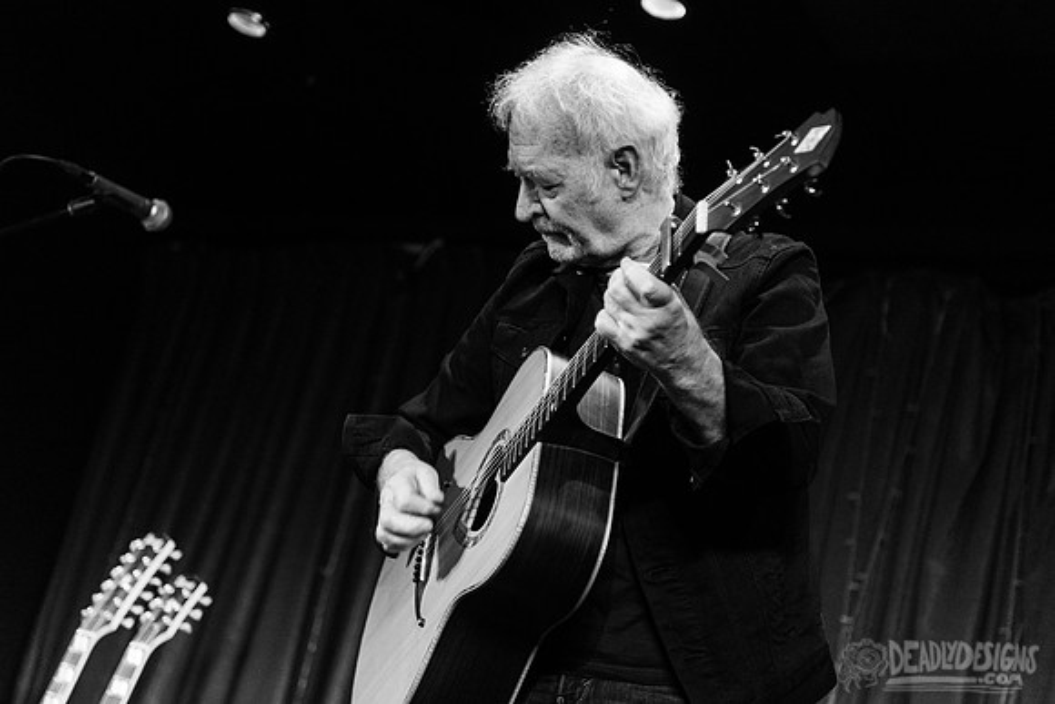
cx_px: 567
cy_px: 325
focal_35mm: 65
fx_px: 1892
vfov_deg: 21.1
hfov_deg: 31.1
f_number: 3.2
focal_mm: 60
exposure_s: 1/200
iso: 2500
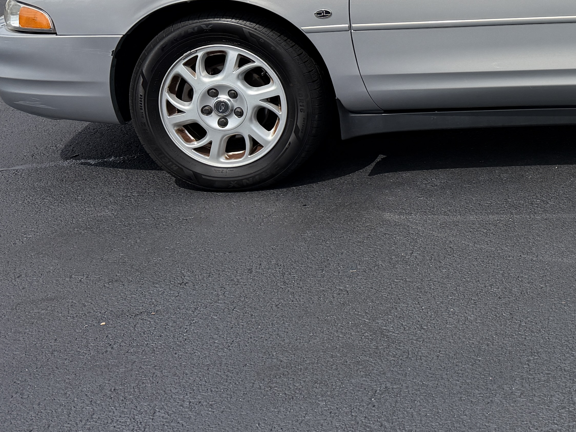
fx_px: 1015
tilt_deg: -9.0
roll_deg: -0.3
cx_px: 650
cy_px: -1
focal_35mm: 61
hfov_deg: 28.5
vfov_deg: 23.1
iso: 80
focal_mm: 6.76
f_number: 1.78
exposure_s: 1/6173
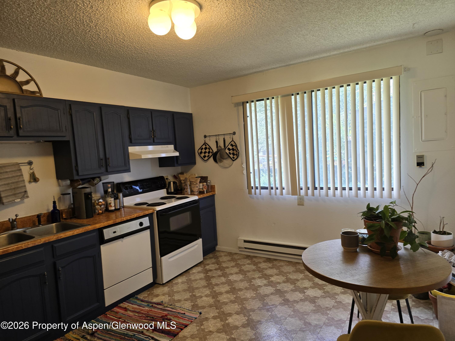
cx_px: 228
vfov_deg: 58.9
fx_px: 302
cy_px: 170
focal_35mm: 23
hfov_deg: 73.9
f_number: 1.7
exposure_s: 1/180
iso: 100
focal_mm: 6.3
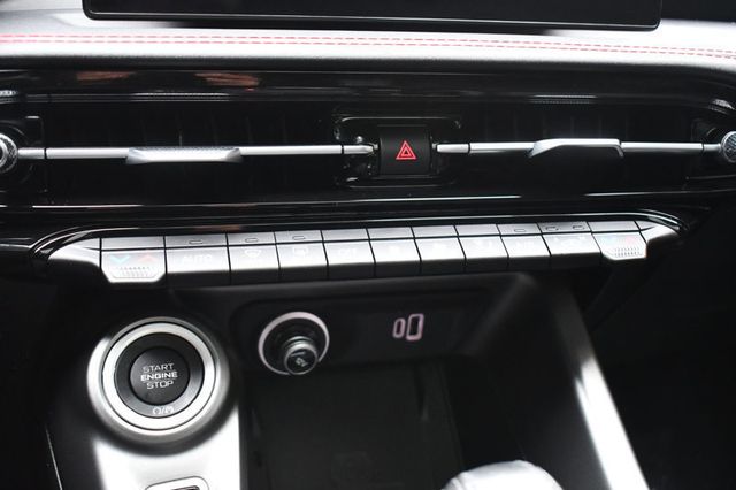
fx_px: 817
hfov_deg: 48.5
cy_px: 245
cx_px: 368
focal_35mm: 40
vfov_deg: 33.4
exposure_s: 1/100
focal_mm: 27
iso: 3200
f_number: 4
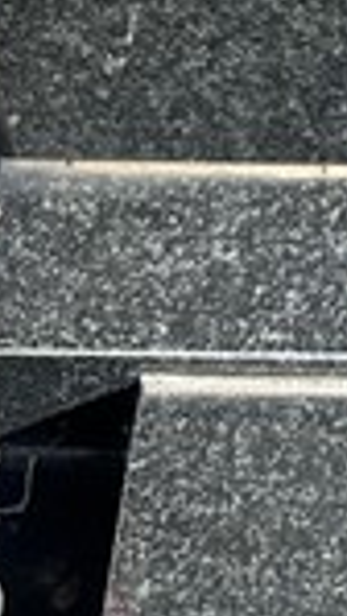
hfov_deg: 7.6
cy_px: -558
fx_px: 2482
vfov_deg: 12.6
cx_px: 739
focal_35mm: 152
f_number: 1.6
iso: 50
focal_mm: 5.96
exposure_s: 1/1178
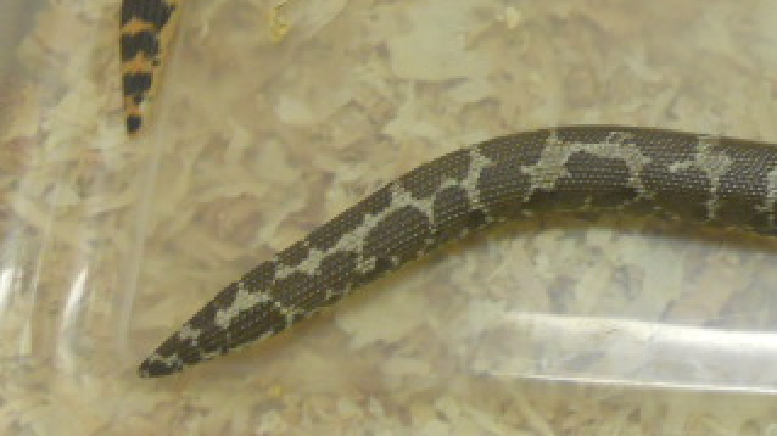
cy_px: 66
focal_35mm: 70
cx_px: 740
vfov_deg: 17.0
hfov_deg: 28.6
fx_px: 1441
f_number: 3.5
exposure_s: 1/30
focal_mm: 5.8
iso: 400
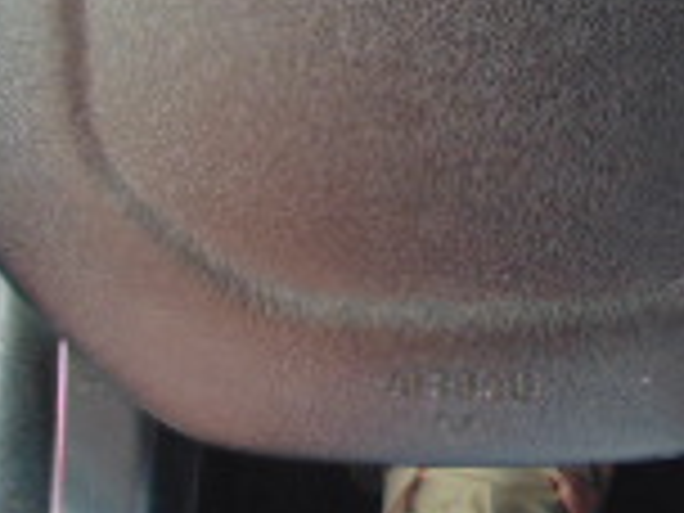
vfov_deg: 12.5
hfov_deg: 17.1
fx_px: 2253
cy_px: -202
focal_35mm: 114
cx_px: 544
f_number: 3
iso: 80
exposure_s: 1/50
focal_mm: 4.9
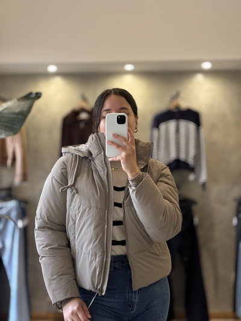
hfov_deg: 28.0
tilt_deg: -13.4
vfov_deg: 36.8
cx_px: 120
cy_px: 160
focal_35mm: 52
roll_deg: -1.1
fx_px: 483
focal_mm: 5.96
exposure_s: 1/50
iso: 80
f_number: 1.6
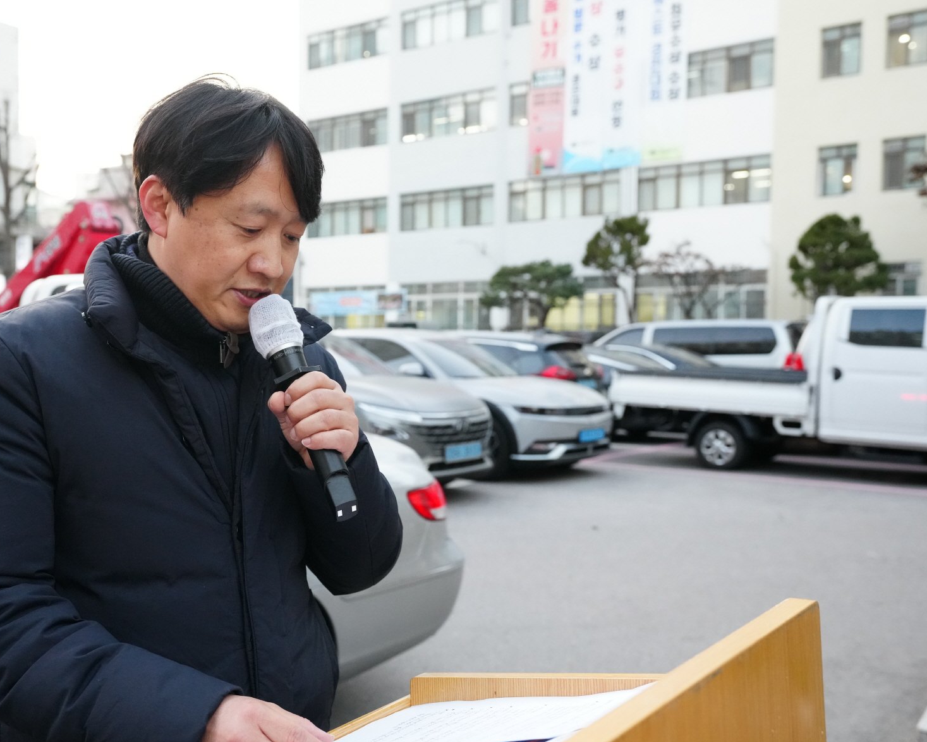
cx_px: 367
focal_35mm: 38
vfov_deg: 39.2
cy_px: 368
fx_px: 1043
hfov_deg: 47.6
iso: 4000
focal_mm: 33
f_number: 4.5
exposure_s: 1/250
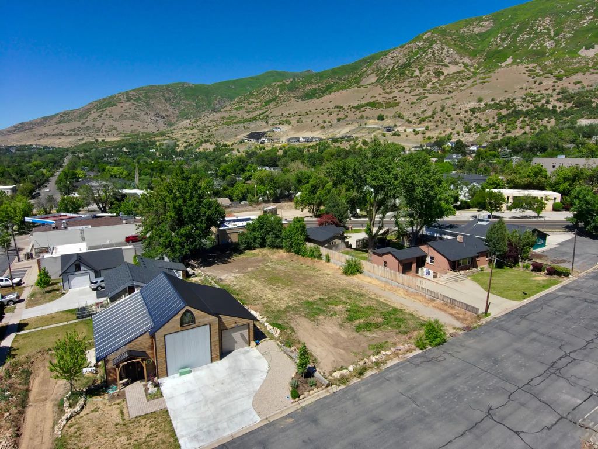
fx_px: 363
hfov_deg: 79.0
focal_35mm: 21
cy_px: 224
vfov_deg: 63.4
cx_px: 299
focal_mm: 3.7
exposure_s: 1/120
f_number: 2.8
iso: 323
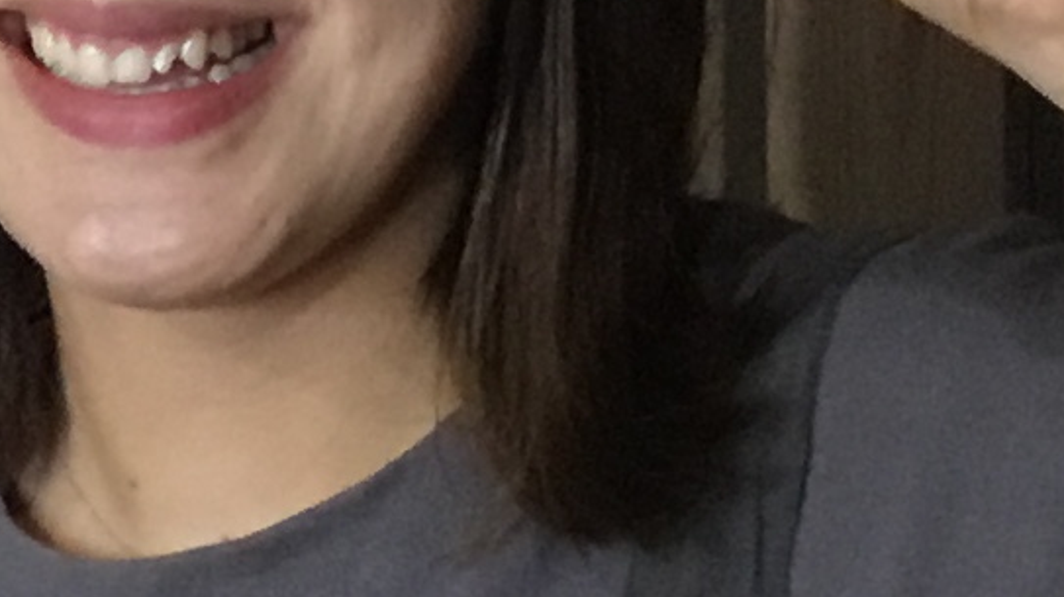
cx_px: -658
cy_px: 174
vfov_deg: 6.0
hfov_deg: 10.2
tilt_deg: -5.4
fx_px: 5725
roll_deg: +0.6
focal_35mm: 203
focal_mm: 3.3
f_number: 2.4
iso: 125
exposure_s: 1/30
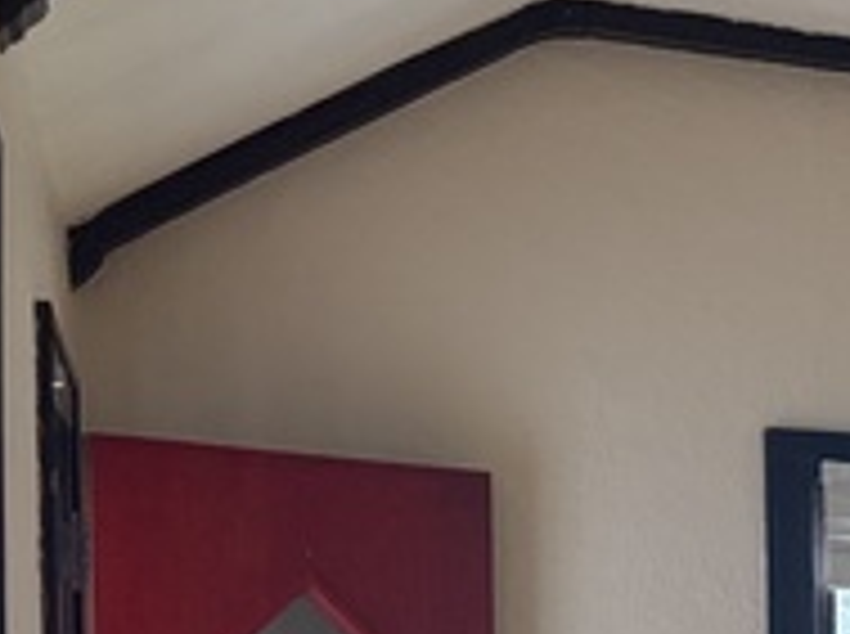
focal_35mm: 92
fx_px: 2255
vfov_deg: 15.4
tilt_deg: -1.4
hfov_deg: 17.8
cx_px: 1464
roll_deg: +0.6
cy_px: 782
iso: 200
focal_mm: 5.96
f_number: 1.6
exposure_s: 1/60
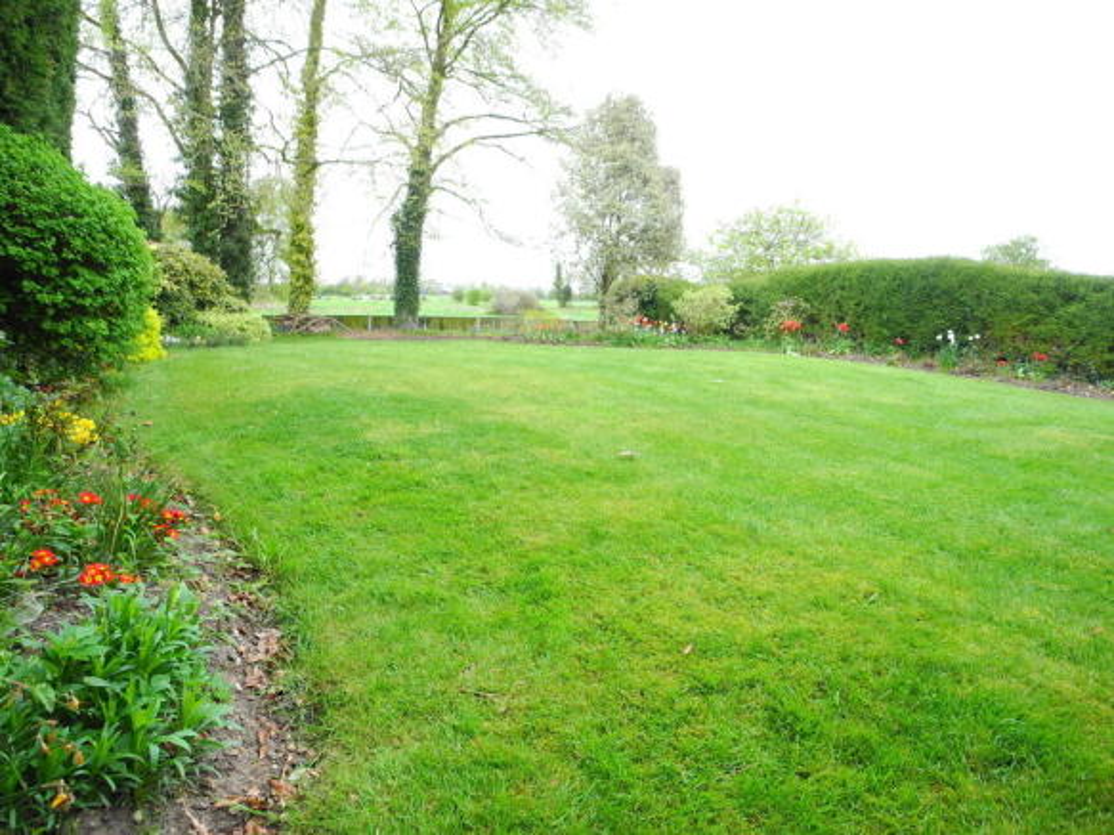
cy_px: 418
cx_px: 557
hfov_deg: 63.5
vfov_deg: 49.7
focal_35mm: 28
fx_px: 901
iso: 100
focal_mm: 6
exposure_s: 1/97
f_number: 2.8
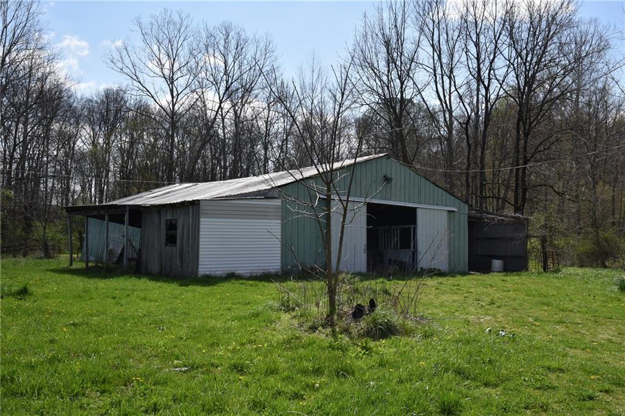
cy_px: 208
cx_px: 312
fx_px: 659
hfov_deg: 50.7
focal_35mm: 38
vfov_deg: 35.0
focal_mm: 38
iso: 1000
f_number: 14
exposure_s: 1/800
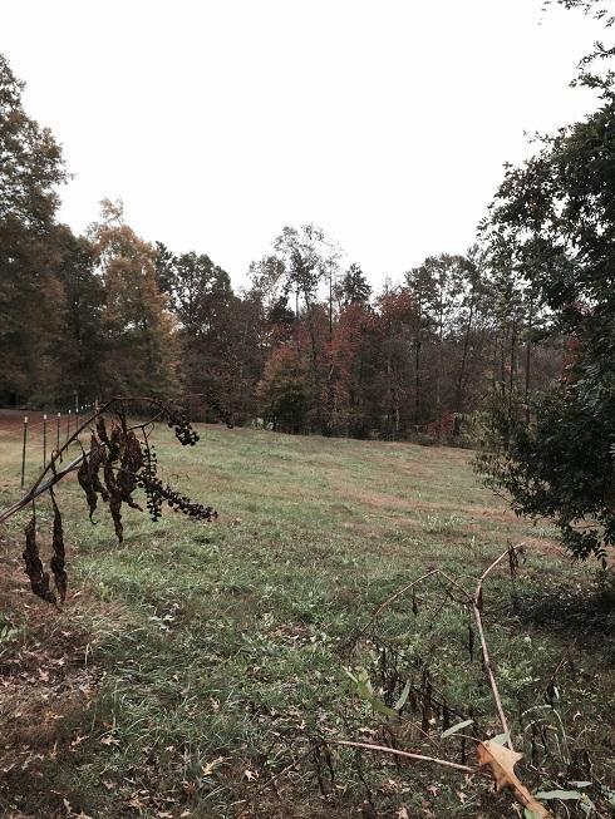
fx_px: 687
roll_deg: +0.5
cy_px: 410
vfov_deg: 61.7
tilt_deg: -1.1
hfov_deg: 48.2
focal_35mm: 29
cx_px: 308
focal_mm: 4.15
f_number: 2.2
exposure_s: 1/260
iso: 32
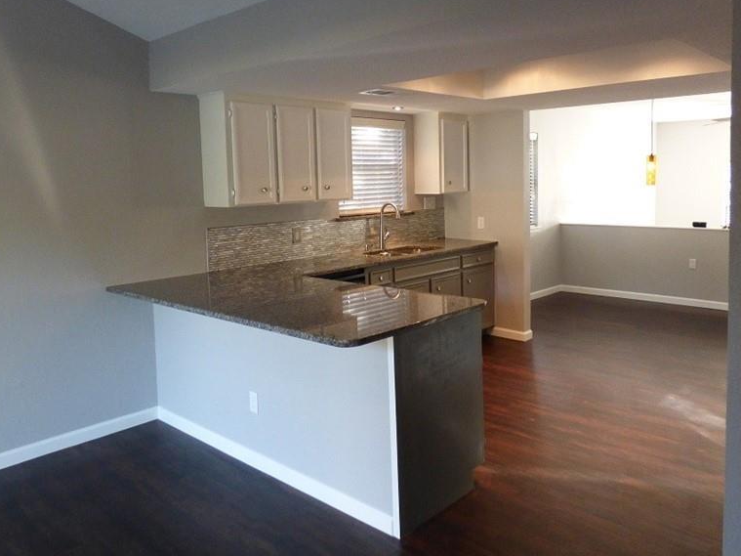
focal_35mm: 27
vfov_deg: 51.1
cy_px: 228
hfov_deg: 65.3
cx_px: 397
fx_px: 578
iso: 400
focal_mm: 3.58
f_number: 2.8
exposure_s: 1/60
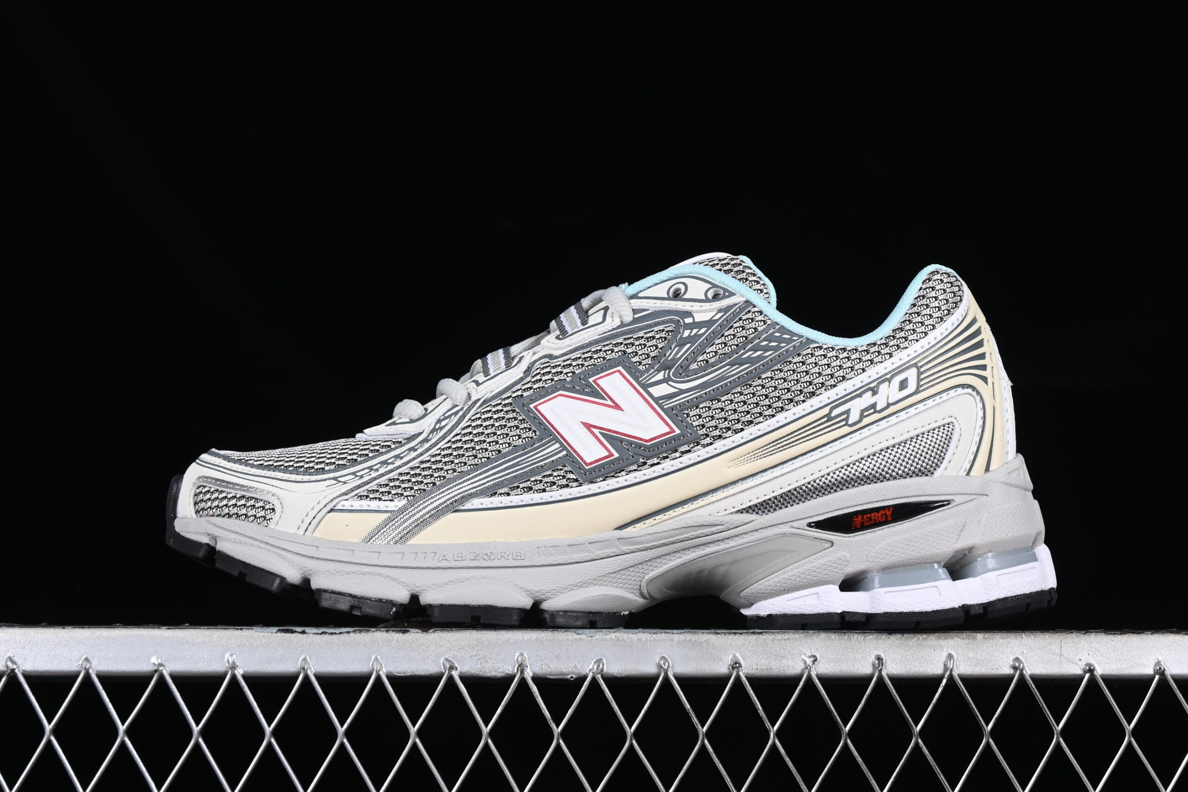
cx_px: 594
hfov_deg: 27.0
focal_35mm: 75
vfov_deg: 18.2
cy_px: 396
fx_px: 2475
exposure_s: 1/80
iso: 160
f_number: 8
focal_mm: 50
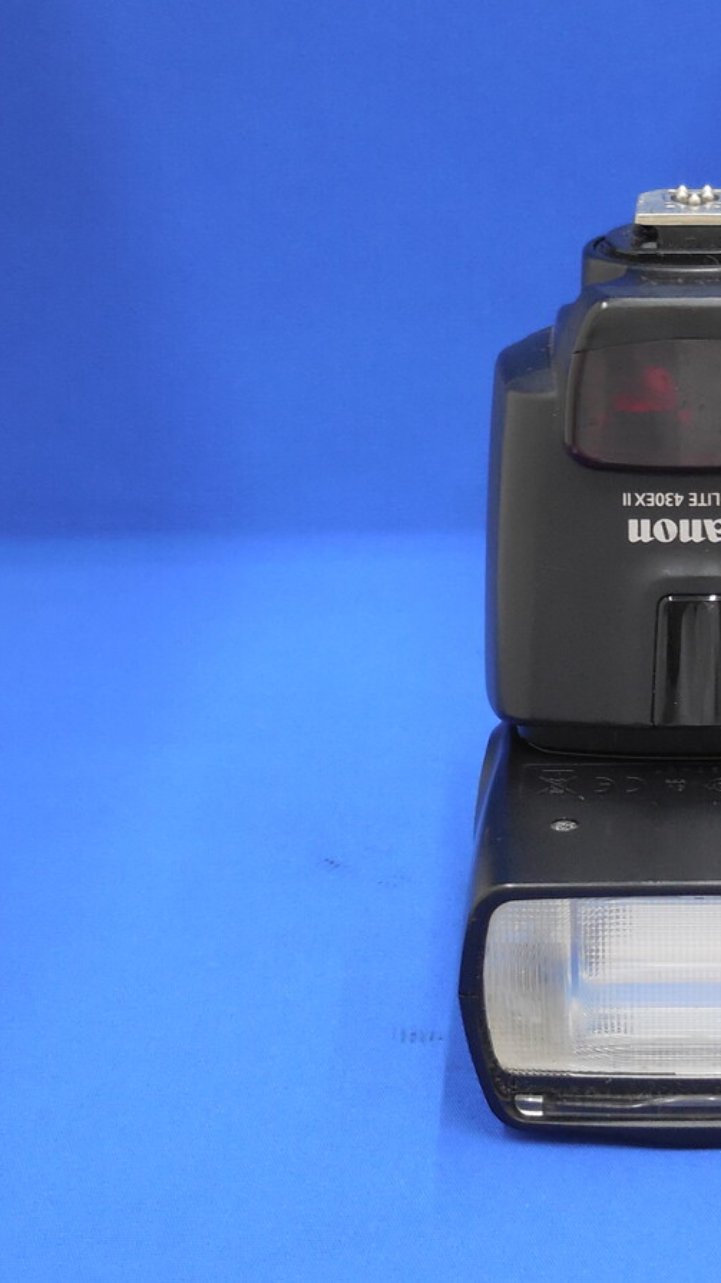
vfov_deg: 27.9
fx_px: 2585
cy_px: 639
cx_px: 685
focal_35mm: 76
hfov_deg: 15.6
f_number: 4.3
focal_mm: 9.4
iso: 400
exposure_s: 1/30
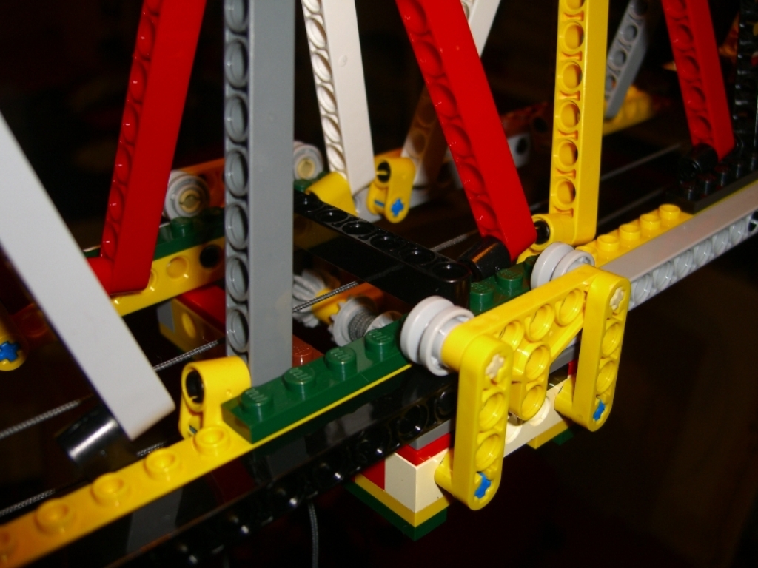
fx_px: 832
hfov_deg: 49.0
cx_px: 379
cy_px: 284
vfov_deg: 37.7
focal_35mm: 38
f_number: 2.8
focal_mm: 7.9
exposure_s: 1/60
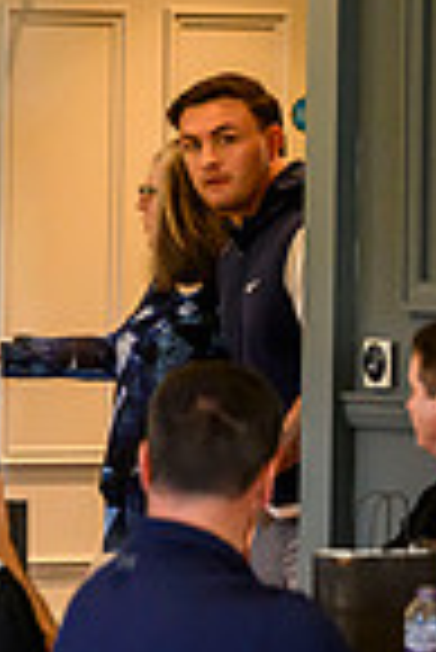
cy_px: 632
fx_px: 6669
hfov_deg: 3.7
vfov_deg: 5.6
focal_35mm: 368
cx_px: -791
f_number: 2.8
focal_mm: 92
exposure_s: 1/500
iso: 4000
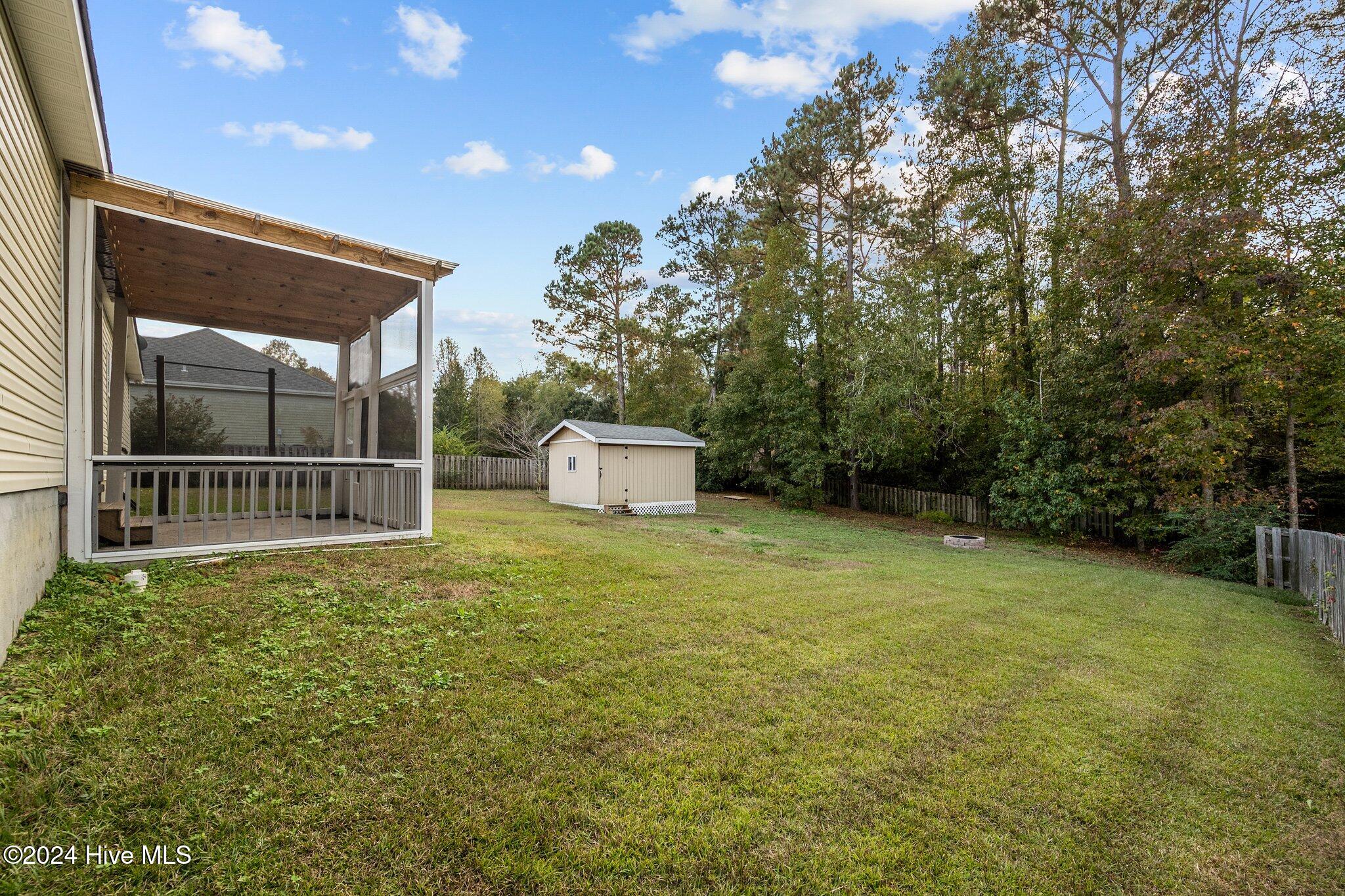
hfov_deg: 104.3
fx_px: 523
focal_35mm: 14
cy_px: 448
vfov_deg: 81.2
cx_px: 672
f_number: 7.1
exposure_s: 1/125
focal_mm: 14
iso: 200
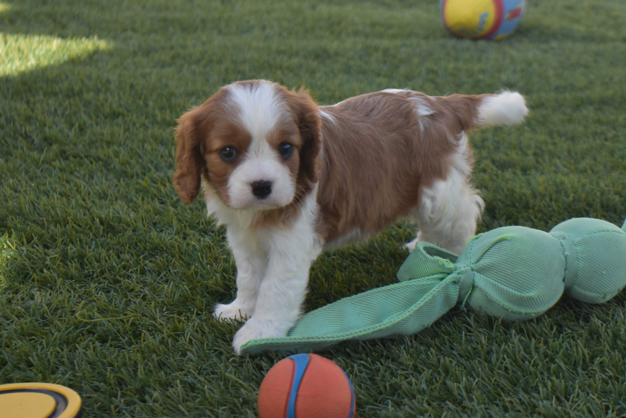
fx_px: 1435
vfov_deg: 16.6
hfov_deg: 24.6
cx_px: 313
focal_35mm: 82
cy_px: 209
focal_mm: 55
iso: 200
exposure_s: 1/250
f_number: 5.6
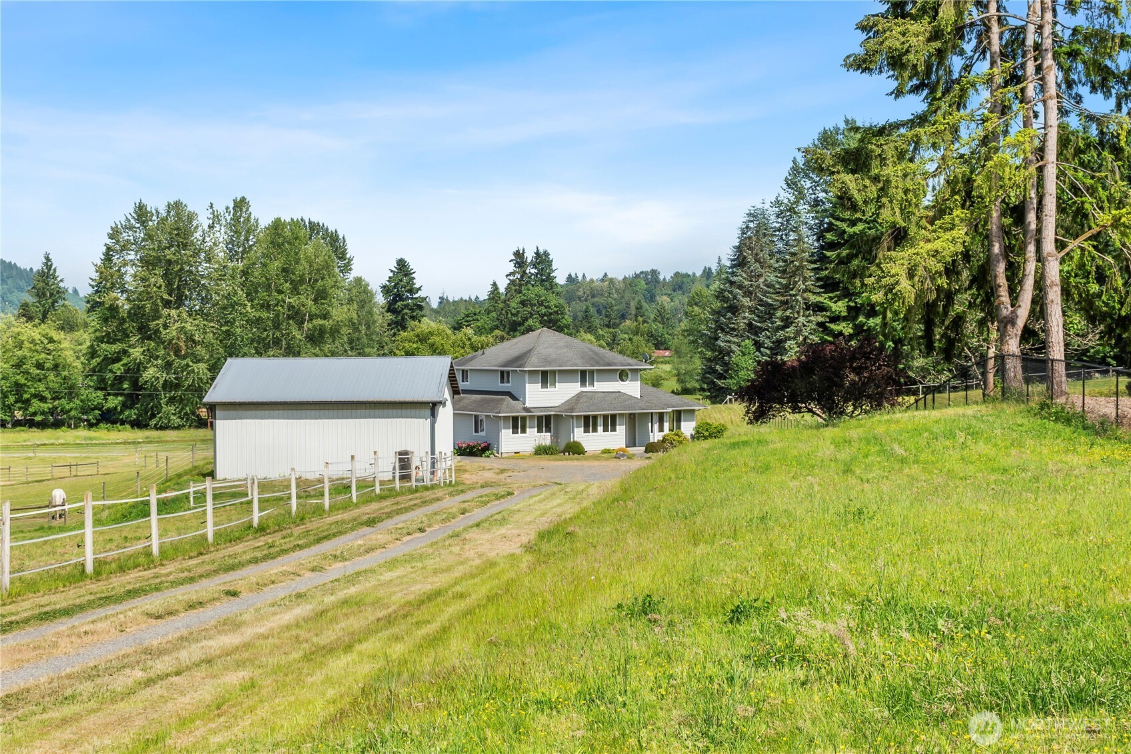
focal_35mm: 51
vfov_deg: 26.5
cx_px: 566
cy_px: 377
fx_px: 1602
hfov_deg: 38.9
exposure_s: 1/640
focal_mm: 34
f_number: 8
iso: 200
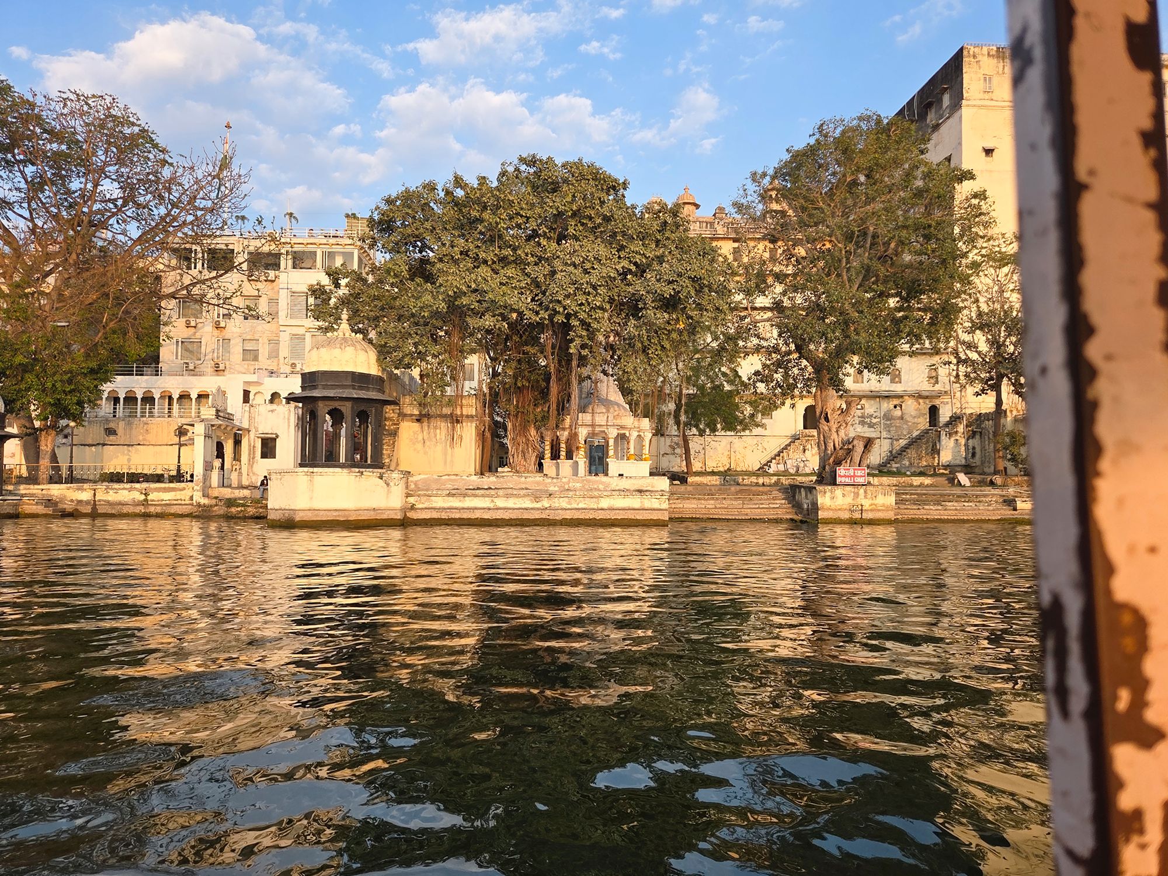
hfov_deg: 73.9
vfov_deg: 58.9
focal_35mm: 23
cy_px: 438
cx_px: 584
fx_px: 776
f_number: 1.8
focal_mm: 5.4
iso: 80
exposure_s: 1/1019
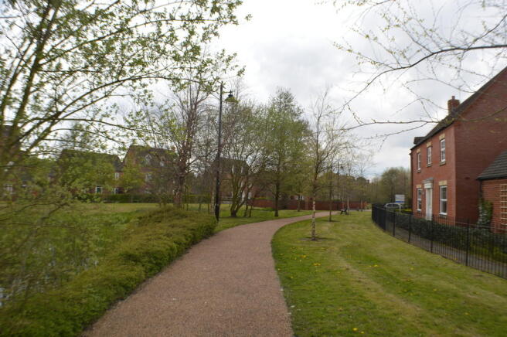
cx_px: 254
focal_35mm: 30
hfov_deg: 62.0
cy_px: 168
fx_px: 422
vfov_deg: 43.5
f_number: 6.3
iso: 100
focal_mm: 20
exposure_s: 1/200
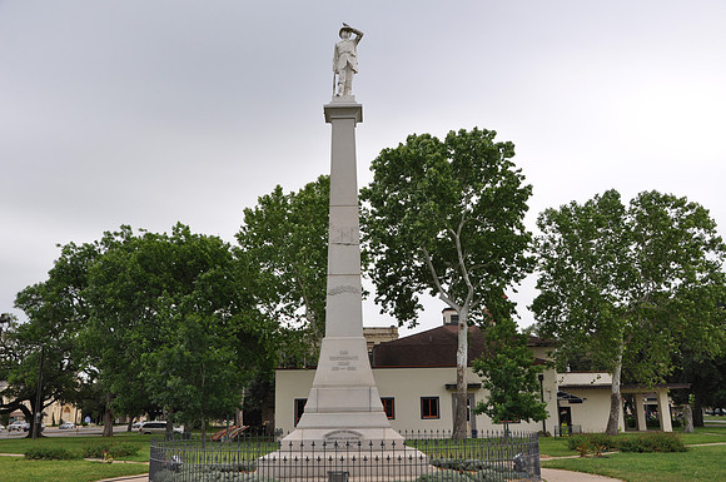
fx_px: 665
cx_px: 363
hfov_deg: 57.3
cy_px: 241
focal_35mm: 33
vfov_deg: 39.9
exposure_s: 1/60
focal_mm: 22
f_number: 8
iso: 200
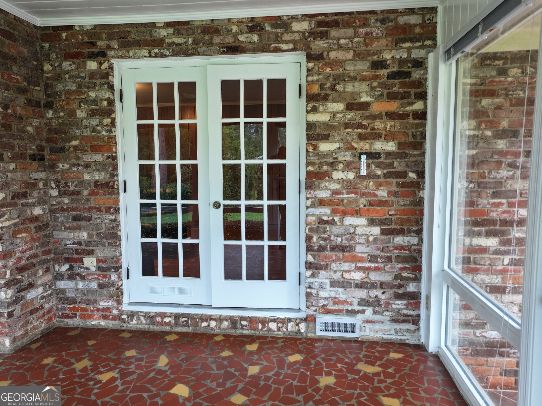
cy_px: 203
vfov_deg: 56.8
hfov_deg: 71.6
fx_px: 376
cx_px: 271
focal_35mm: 24
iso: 120
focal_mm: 12.29
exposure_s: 1/25
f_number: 2.8
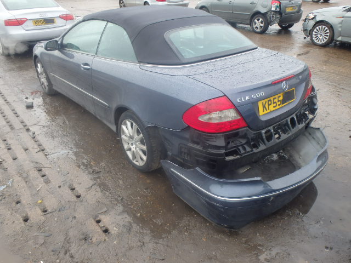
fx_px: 284
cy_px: 132
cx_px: 176
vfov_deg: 49.7
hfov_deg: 63.4
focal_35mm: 28
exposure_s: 1/100
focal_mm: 5
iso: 125
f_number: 3.9
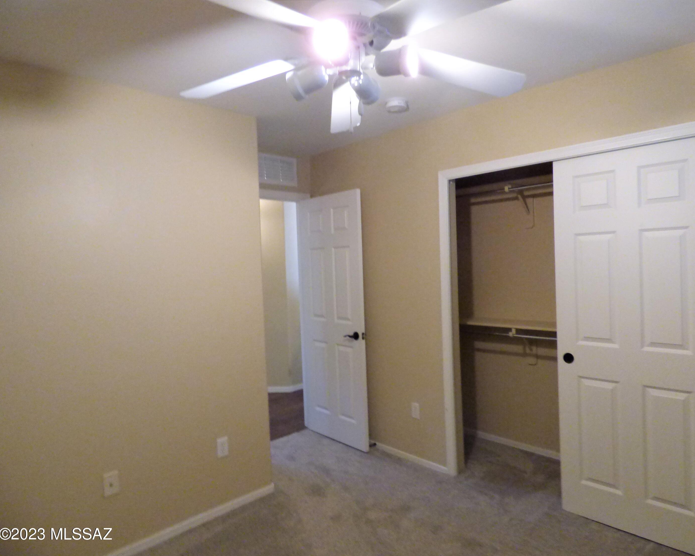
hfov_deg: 77.5
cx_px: 372
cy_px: 279
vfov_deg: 65.5
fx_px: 432
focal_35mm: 21
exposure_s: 1/50
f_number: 2.8
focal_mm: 3.58
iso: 800
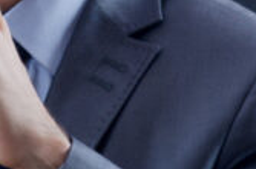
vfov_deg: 2.8
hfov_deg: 4.3
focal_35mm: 483
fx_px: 3422
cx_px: 0
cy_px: -140
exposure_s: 1/200
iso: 100
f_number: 10
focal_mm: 70
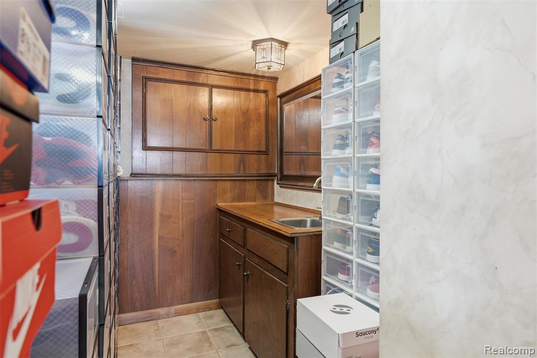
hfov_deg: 78.6
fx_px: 328
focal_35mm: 22
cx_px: 268
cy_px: 179
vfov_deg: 57.2
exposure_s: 1/30
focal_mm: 22
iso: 400
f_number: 8
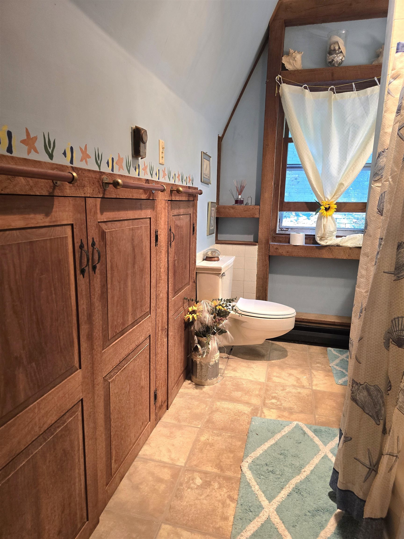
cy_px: 270
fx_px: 358
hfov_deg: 58.9
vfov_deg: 73.9
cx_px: 202
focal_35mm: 23
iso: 320
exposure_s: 1/120
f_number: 1.7
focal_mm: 6.3
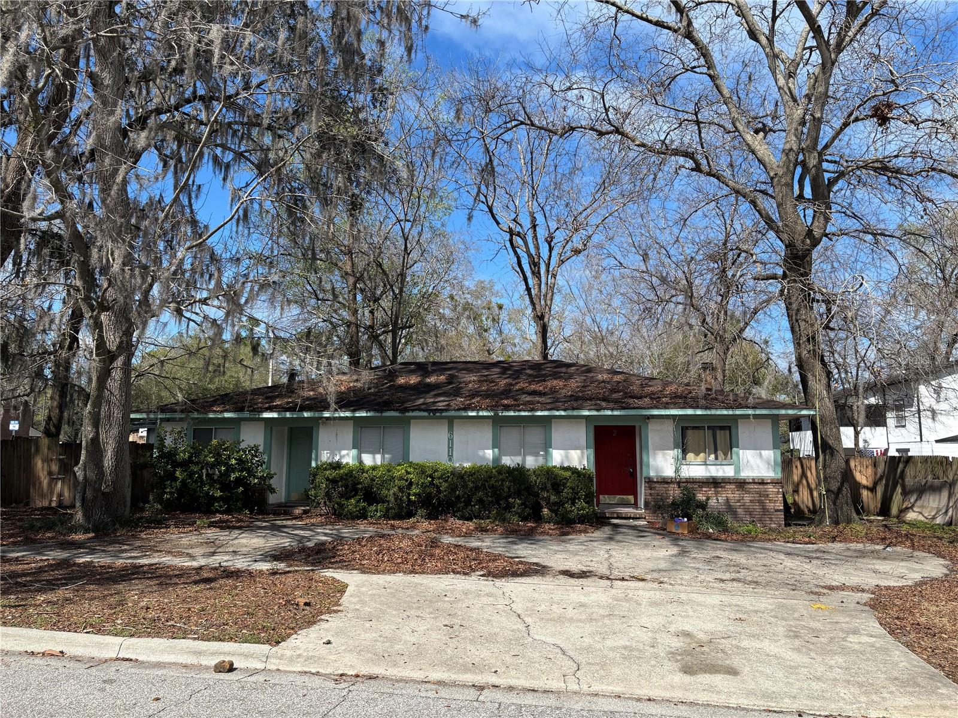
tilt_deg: +6.8
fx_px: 720
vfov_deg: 53.1
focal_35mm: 26
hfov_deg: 67.3
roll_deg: -0.5
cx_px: 479
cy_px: 359
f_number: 1.6
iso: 50
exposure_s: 1/2451
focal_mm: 5.96
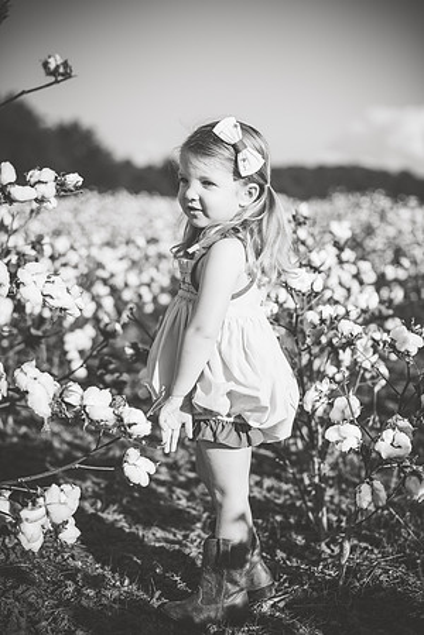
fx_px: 883
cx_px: 212
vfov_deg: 39.6
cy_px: 318
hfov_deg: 27.0
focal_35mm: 50
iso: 160
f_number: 2.2
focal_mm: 50
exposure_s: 1/3200
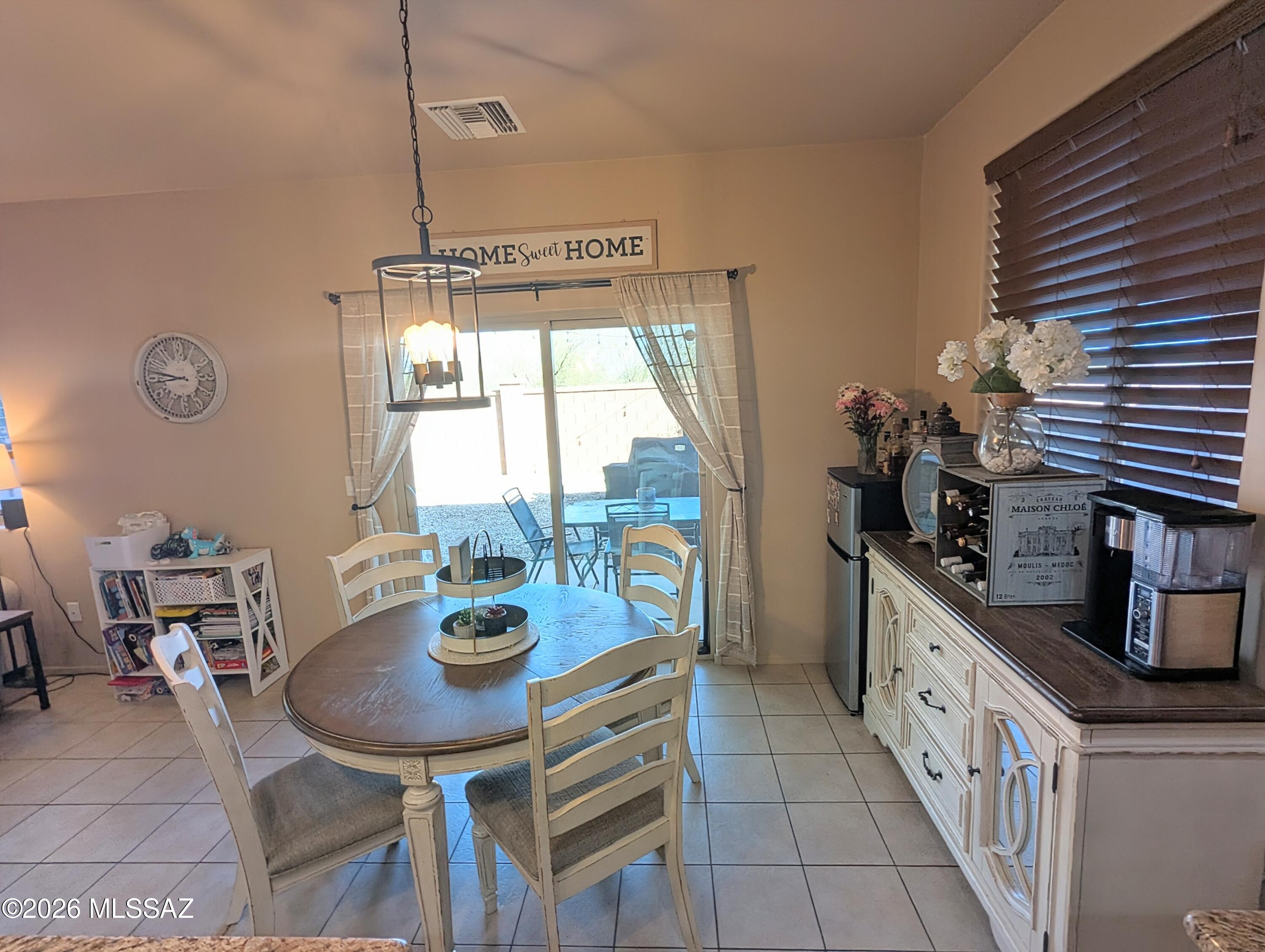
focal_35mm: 16
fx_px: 585
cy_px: 476
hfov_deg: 94.4
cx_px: 632
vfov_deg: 78.2
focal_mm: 2.35
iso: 80
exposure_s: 1/160
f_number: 2.2
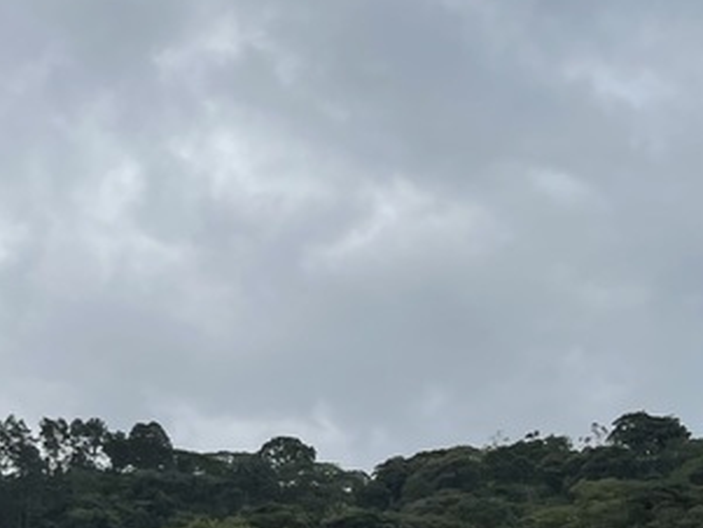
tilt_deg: +6.3
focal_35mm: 87
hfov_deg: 20.1
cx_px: -271
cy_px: 701
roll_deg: -0.8
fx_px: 1768
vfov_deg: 16.0
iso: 32
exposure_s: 1/10753
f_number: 1.6
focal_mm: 4.2
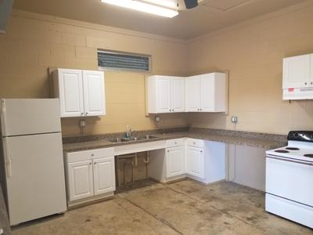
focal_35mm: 26
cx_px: 156
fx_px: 235
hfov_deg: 67.3
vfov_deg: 53.1
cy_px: 118
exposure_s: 1/40
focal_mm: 4.25
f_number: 1.7
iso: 200
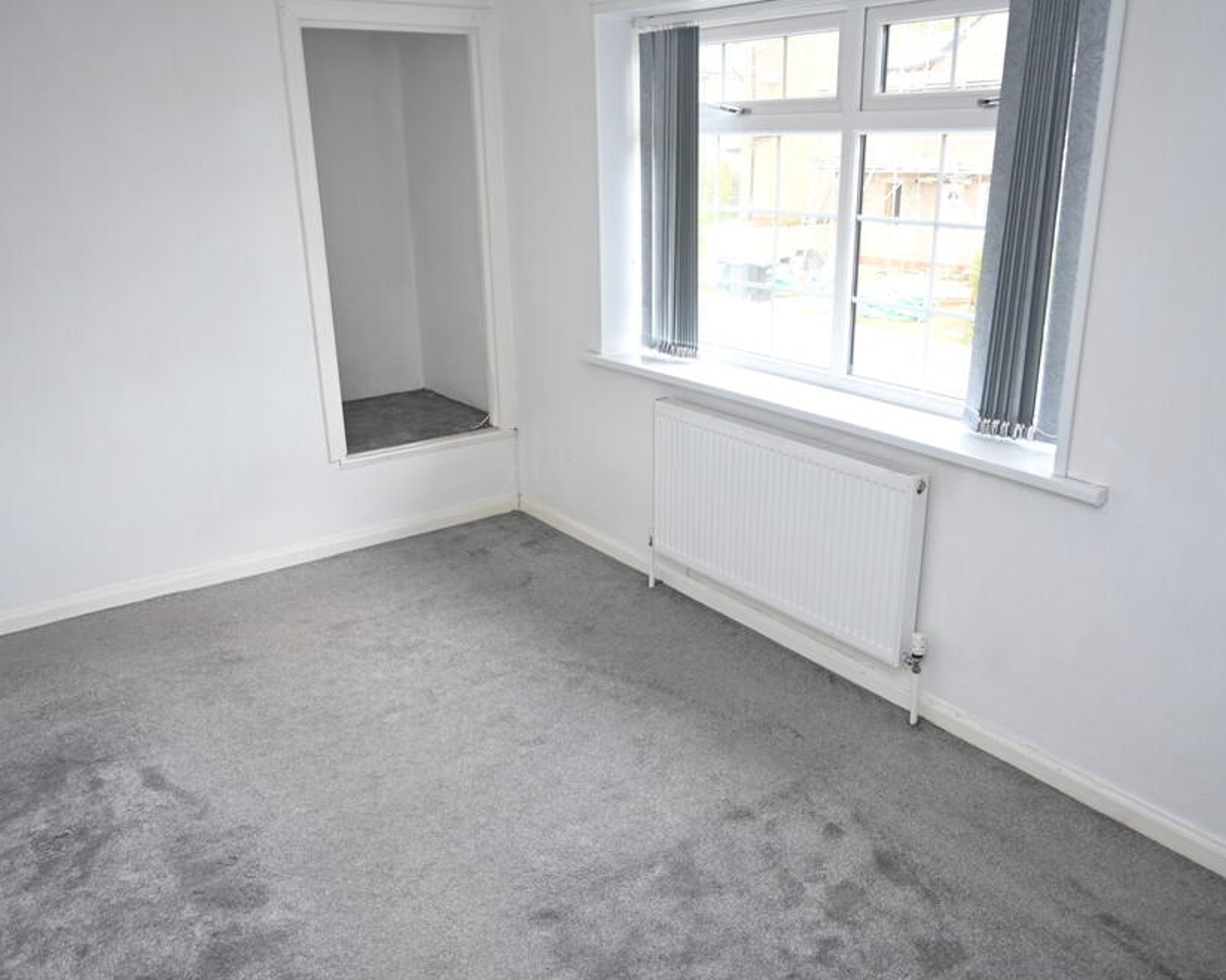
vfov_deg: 51.5
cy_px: 502
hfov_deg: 62.2
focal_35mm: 28
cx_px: 625
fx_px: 1016
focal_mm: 16
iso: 220
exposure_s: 1/25
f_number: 3.5
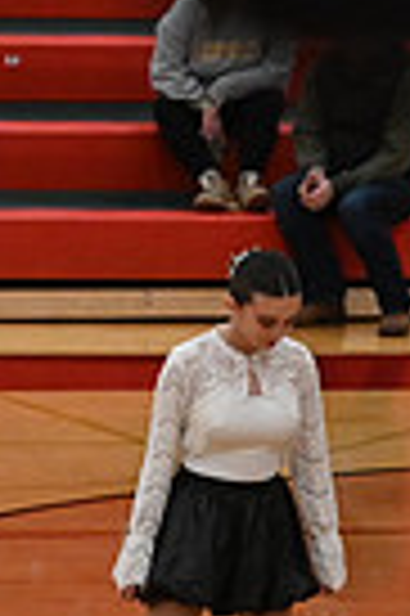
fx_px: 7621
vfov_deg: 4.6
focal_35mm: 445
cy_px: 474
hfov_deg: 3.0
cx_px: -861
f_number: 4
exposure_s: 1/400
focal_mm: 70
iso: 5000
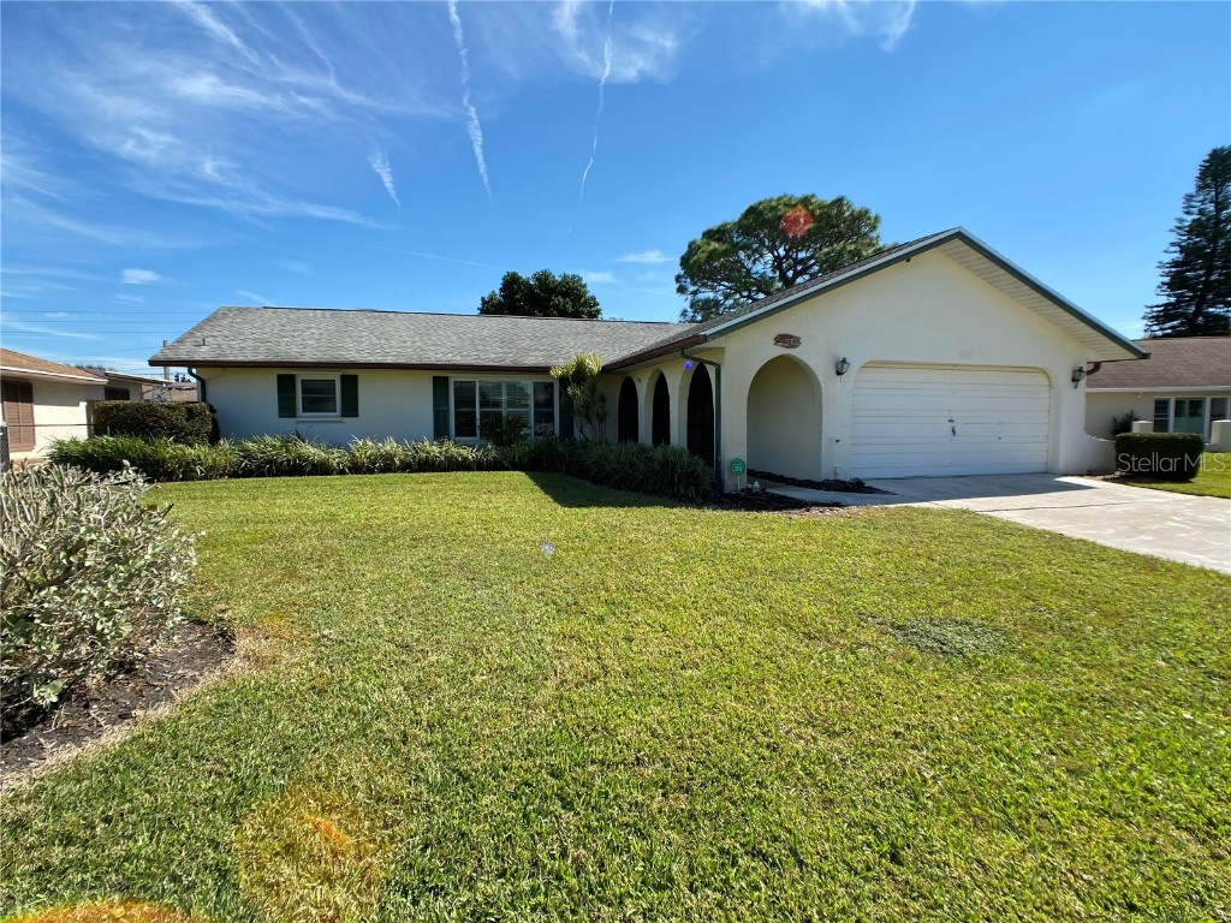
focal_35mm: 26
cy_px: 462
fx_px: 925
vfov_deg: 53.1
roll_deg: +0.3
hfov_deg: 67.3
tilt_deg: -4.0
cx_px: 616
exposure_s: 1/2268
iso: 32
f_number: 1.8
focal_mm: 4.25
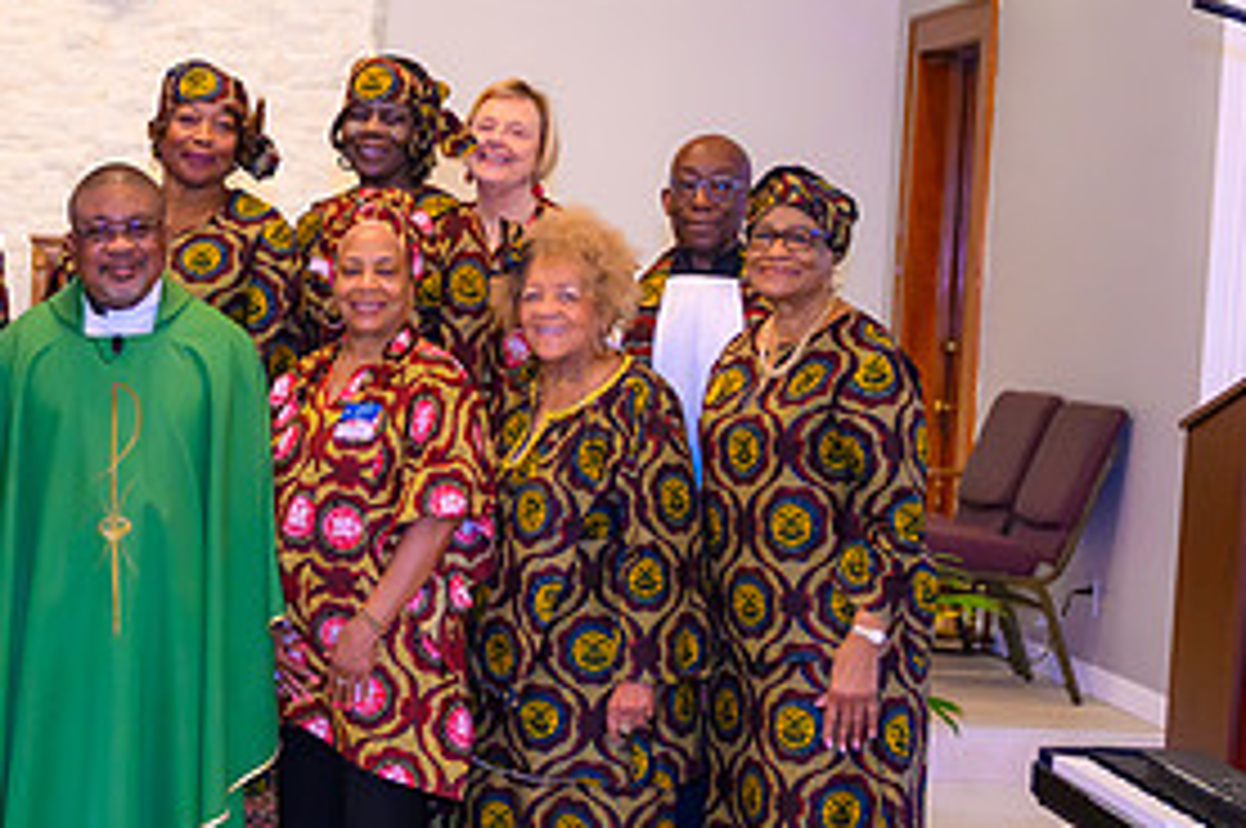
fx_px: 3042
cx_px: 40
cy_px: 477
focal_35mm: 88
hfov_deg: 22.4
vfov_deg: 15.5
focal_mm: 28
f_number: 2.8
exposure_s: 1/125
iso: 1250
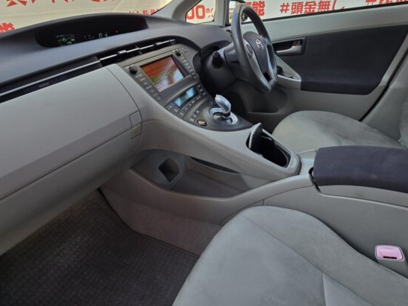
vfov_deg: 68.3
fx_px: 224
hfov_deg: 84.5
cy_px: 130
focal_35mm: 19
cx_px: 189
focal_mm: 2.2
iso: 50
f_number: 2.2
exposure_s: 1/167
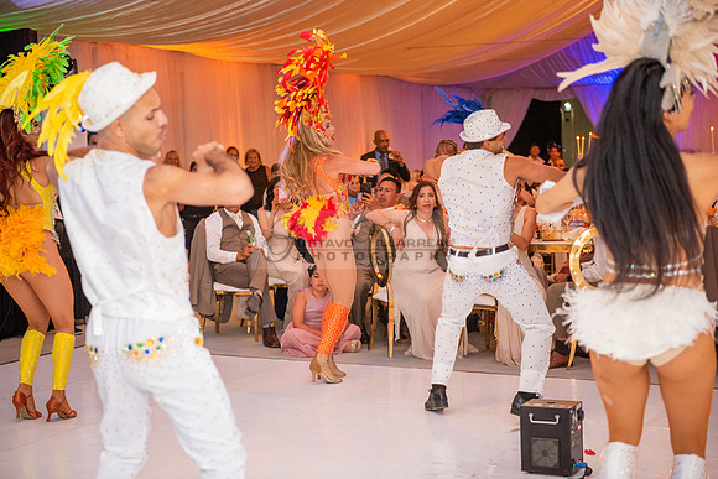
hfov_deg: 32.4
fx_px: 1237
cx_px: 359
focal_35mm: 62
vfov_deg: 21.9
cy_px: 240
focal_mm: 62
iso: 1000
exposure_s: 1/160
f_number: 2.8
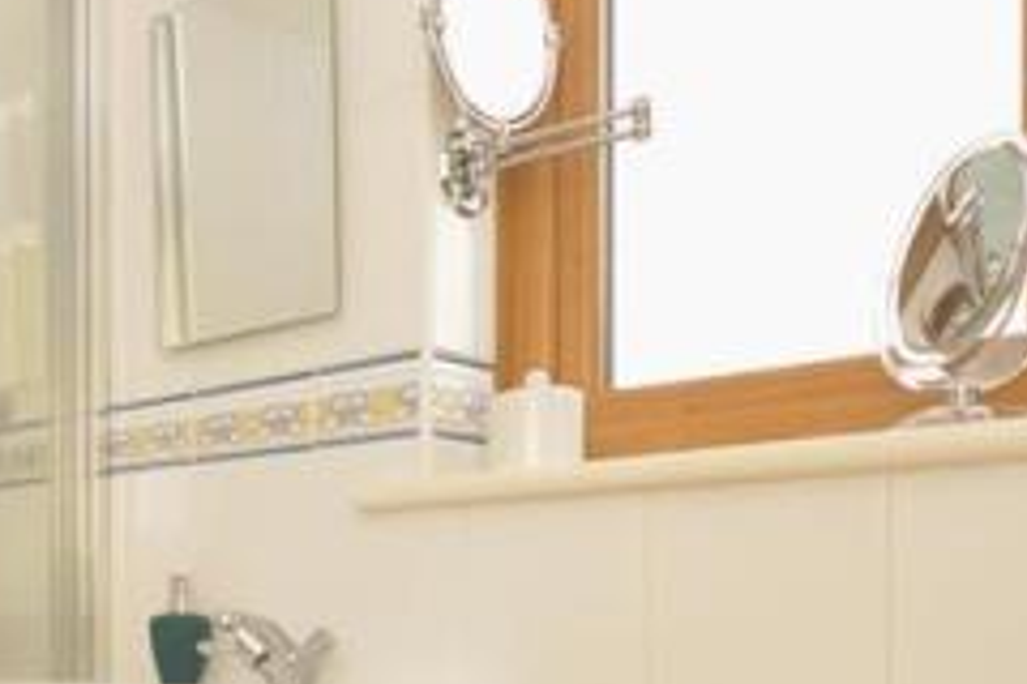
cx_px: 60
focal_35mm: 41
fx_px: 1170
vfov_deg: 31.4
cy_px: 592
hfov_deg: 42.5
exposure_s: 1/125
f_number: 7.1
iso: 500
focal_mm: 10
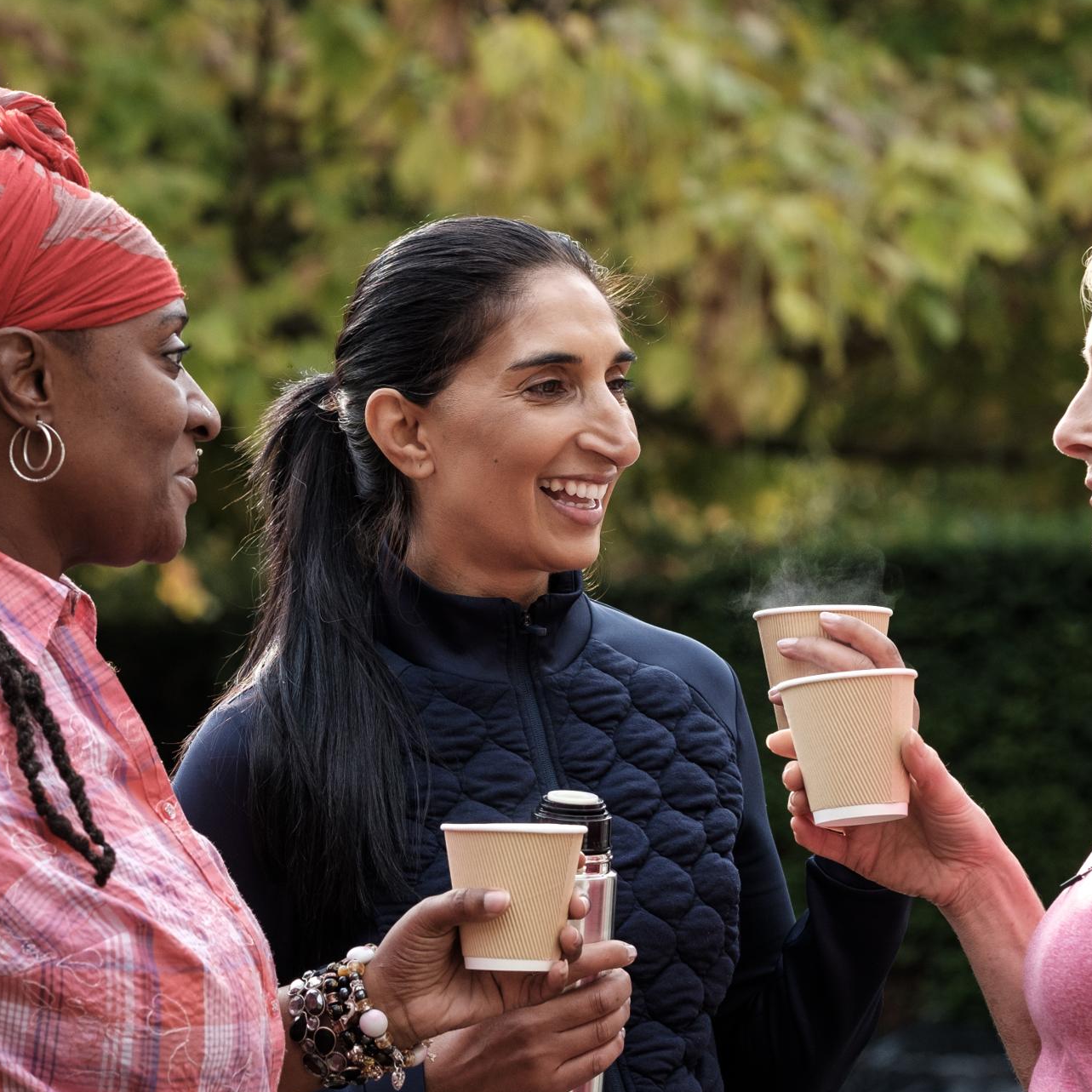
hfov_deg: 7.6
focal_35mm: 229
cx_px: 483
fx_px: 8173
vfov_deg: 7.6
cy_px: 668
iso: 400
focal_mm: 90
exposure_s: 1/500
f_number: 4
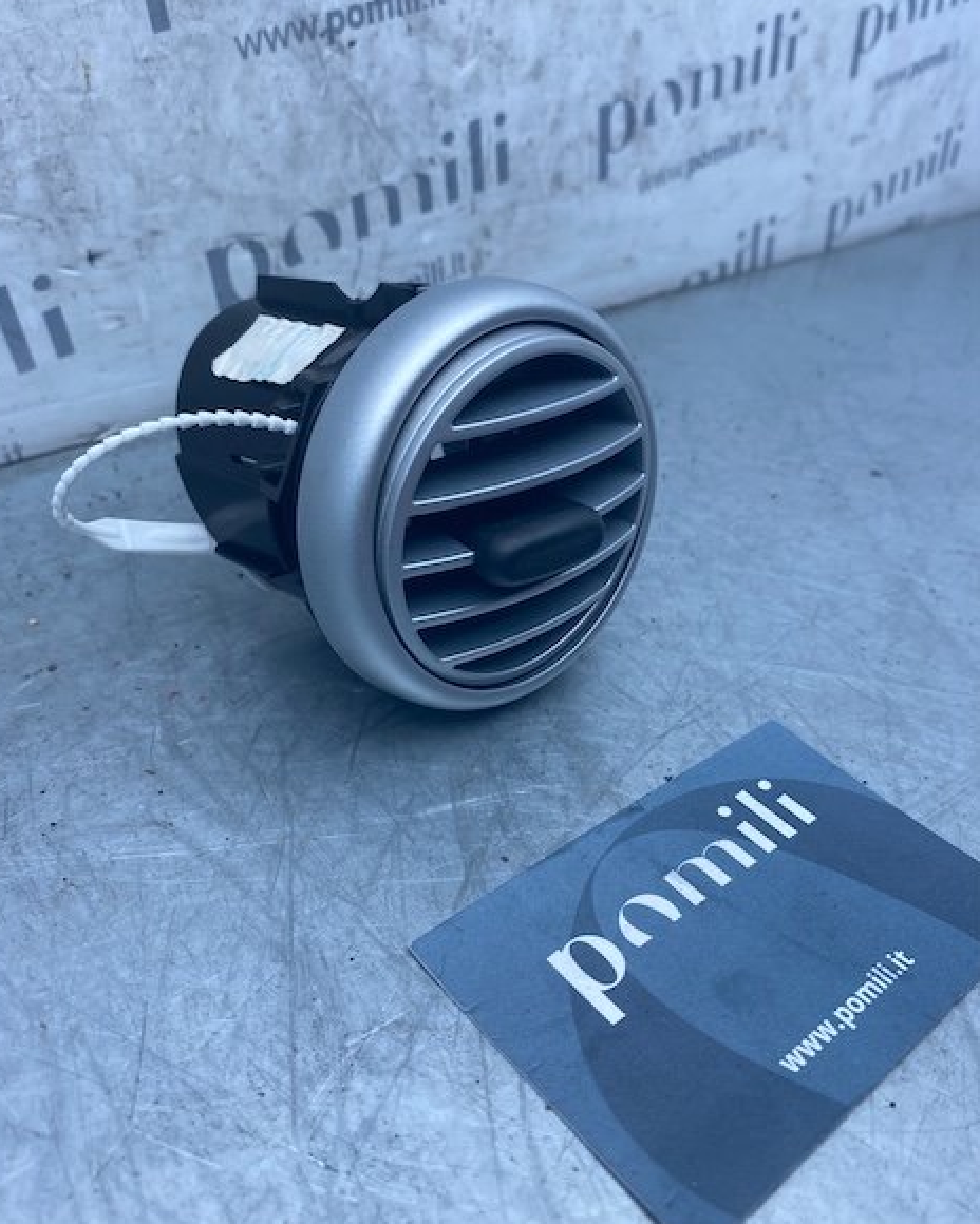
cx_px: 479
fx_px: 1015
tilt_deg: -34.7
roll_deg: -5.3
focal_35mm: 28
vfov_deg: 62.2
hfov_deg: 51.5
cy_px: 608
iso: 32
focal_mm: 4.25
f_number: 1.8
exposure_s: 1/690
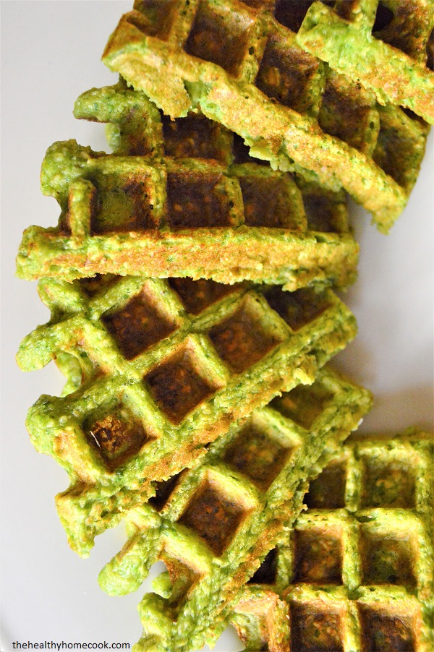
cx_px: 217
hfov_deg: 28.0
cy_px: 326
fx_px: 869
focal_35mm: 48
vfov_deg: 41.1
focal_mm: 32
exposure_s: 1/200
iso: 3200
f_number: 4.8
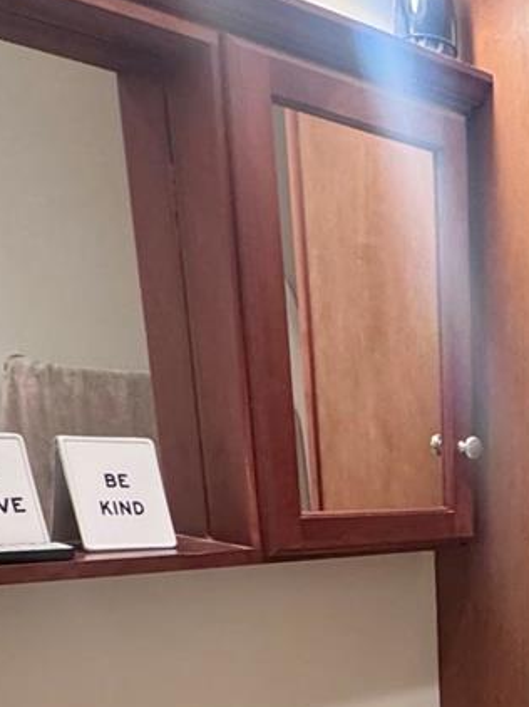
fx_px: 1040
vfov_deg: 32.8
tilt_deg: -19.9
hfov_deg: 24.8
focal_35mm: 51
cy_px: 784
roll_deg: -2.6
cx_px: 685
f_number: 2.2
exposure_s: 1/60
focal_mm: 2.22
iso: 500
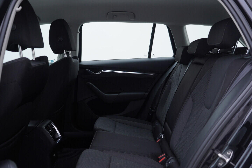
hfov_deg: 53.1
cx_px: 126
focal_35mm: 36
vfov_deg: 36.9
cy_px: 84
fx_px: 252
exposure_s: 1/50
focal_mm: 24
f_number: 3.2
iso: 125
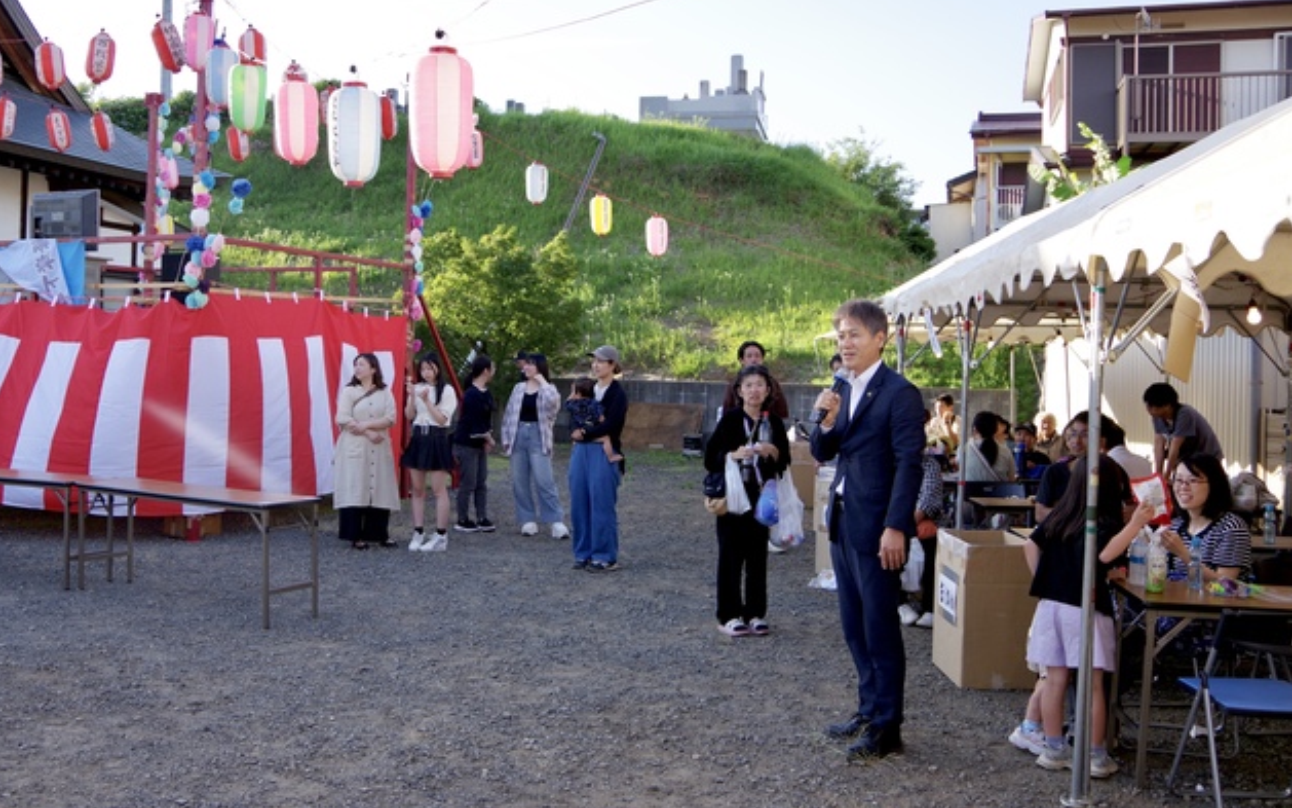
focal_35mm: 28
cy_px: 414
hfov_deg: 66.5
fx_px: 986
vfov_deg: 44.5
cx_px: 637
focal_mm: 18
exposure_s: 1/200
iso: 100
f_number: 5
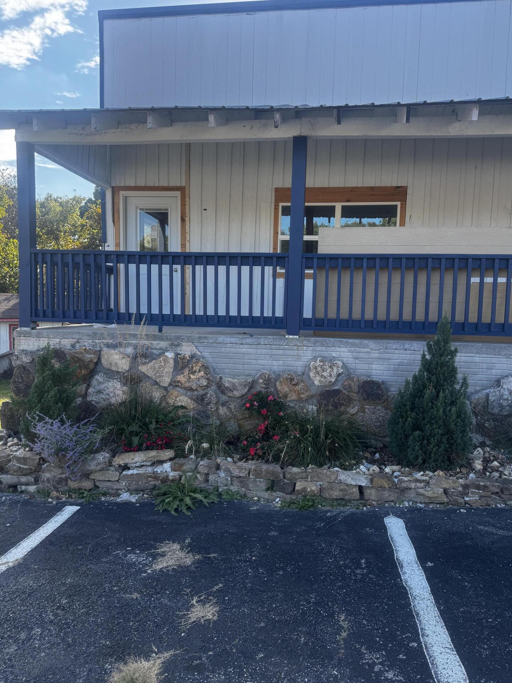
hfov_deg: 54.9
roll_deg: -1.8
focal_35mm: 25
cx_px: 255
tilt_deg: -4.9
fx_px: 493
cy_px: 344
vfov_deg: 69.4
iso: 80
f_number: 1.78
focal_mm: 6.76
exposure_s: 1/900
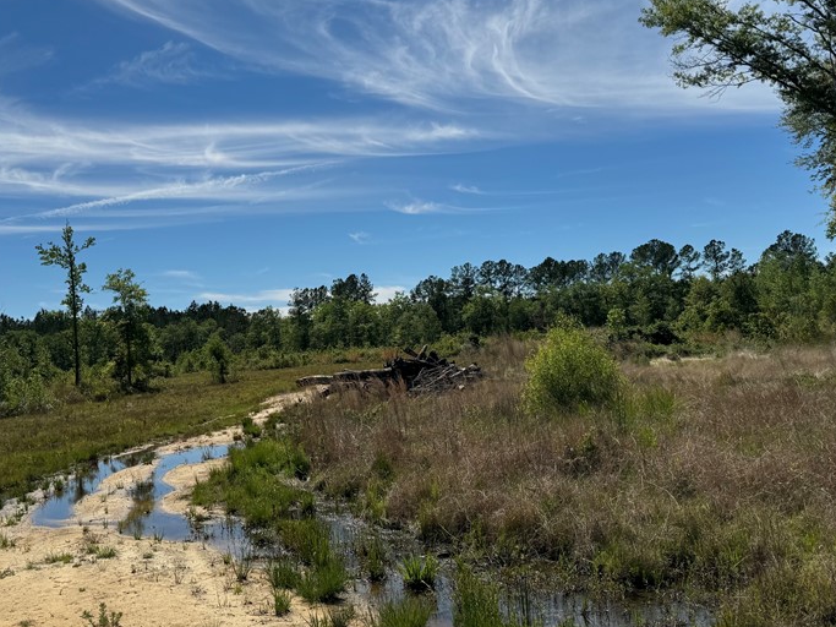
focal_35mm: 36
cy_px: 266
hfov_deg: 51.2
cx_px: 364
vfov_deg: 39.5
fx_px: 869
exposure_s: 1/7937
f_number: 1.78
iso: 80
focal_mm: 6.76
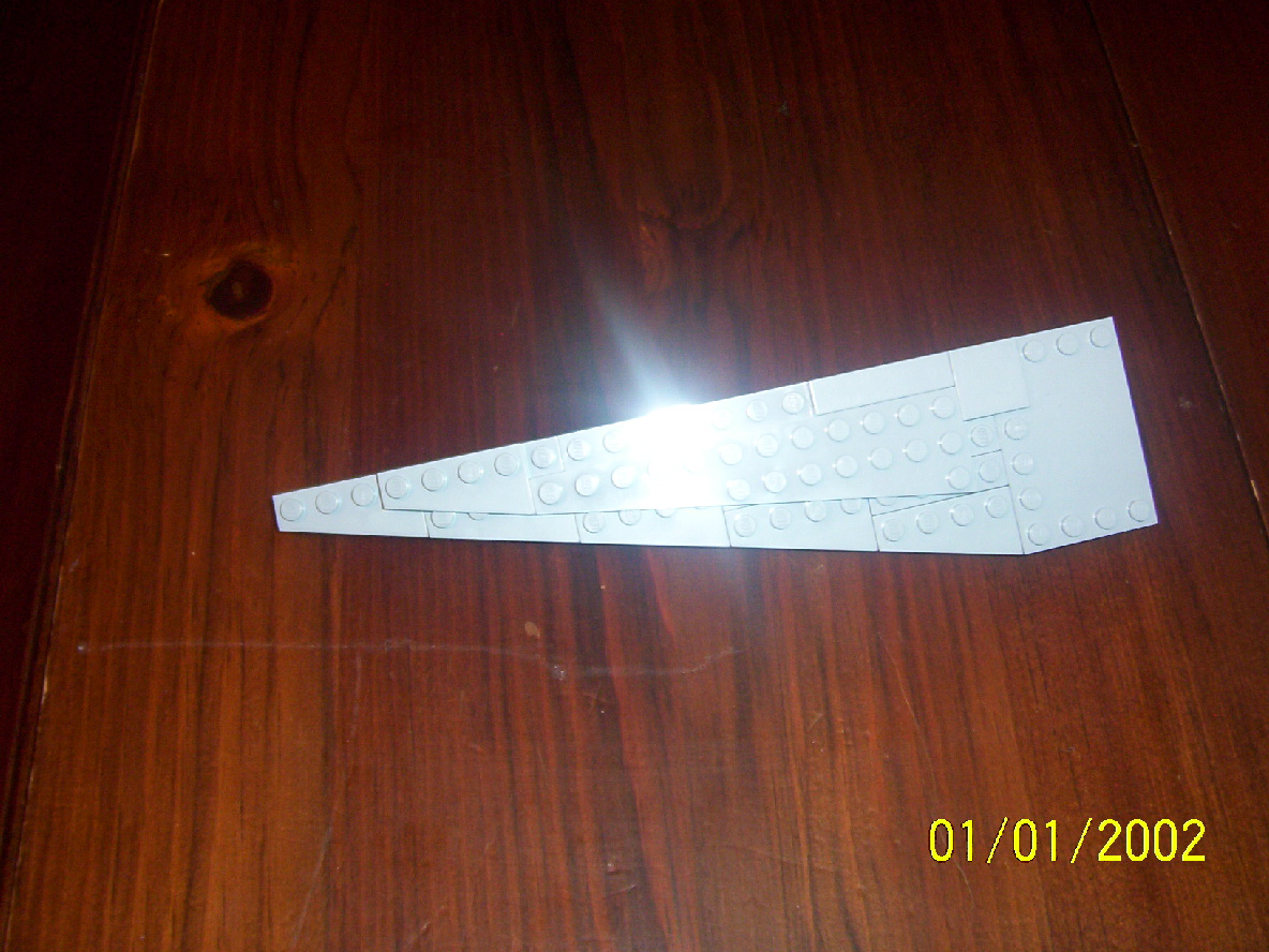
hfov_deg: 51.4
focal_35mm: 36
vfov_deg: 39.7
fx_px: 1320
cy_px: 476
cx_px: 634
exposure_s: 1/30
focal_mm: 5.54
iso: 140
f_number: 2.76
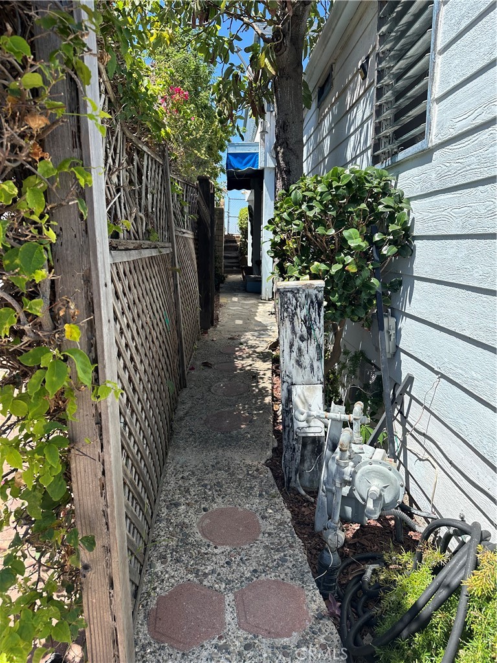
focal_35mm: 24
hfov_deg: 56.8
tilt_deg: -9.0
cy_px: 332
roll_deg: -0.9
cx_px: 248
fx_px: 459
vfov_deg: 71.6
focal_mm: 6.86
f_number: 1.78
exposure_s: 1/1453
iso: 80
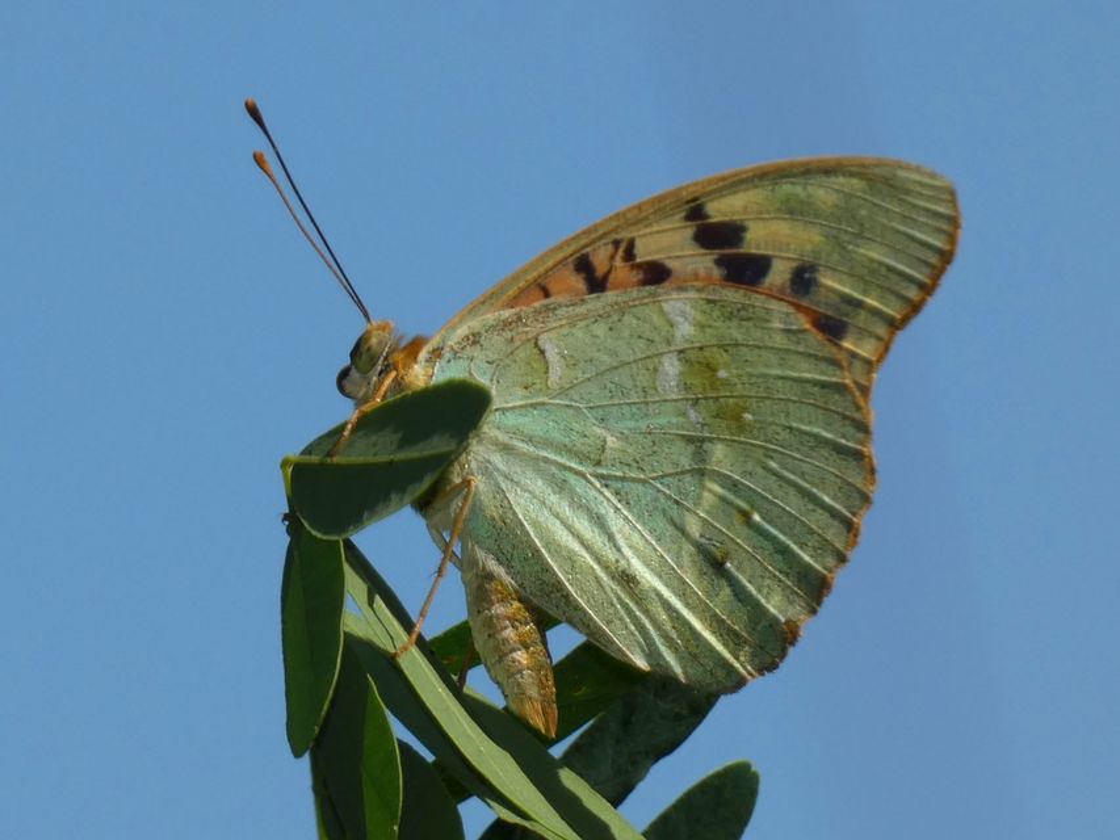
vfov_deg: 2.7
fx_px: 17765
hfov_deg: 3.6
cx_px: 560
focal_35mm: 549
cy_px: 420
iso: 80
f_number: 5.6
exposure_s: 1/320
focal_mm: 98.3
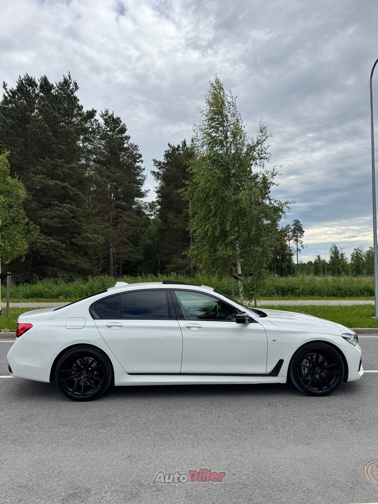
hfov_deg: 56.8
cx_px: 189
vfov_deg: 71.6
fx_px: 349
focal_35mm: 24
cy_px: 252
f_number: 1.78
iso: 80
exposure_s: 1/4310
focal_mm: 6.76
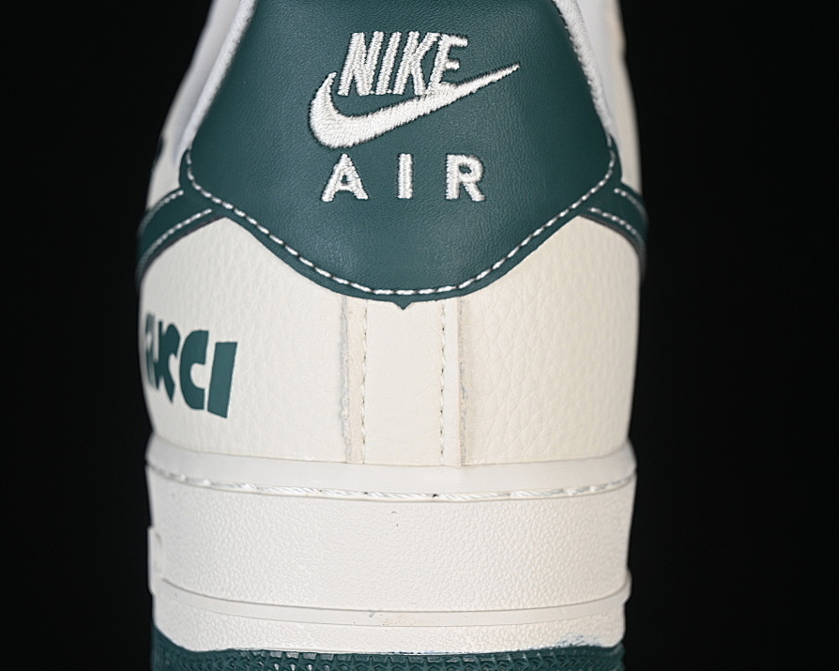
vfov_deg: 18.1
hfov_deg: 22.5
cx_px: 412
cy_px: 335
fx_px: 2110
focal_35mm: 85
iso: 160
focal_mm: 50
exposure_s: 1/80
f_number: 7.1
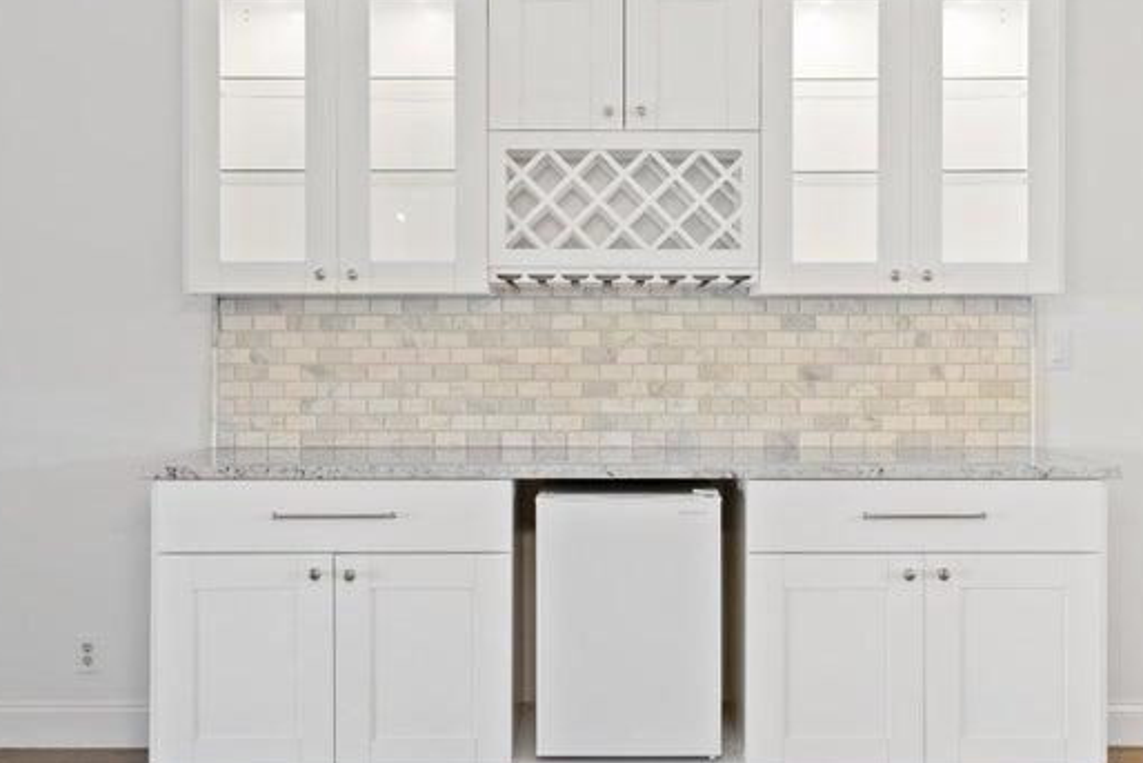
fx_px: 1334
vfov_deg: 31.9
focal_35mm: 42
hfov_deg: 46.3
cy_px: 365
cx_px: 624
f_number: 8
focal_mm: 30
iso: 2000
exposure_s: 1/10
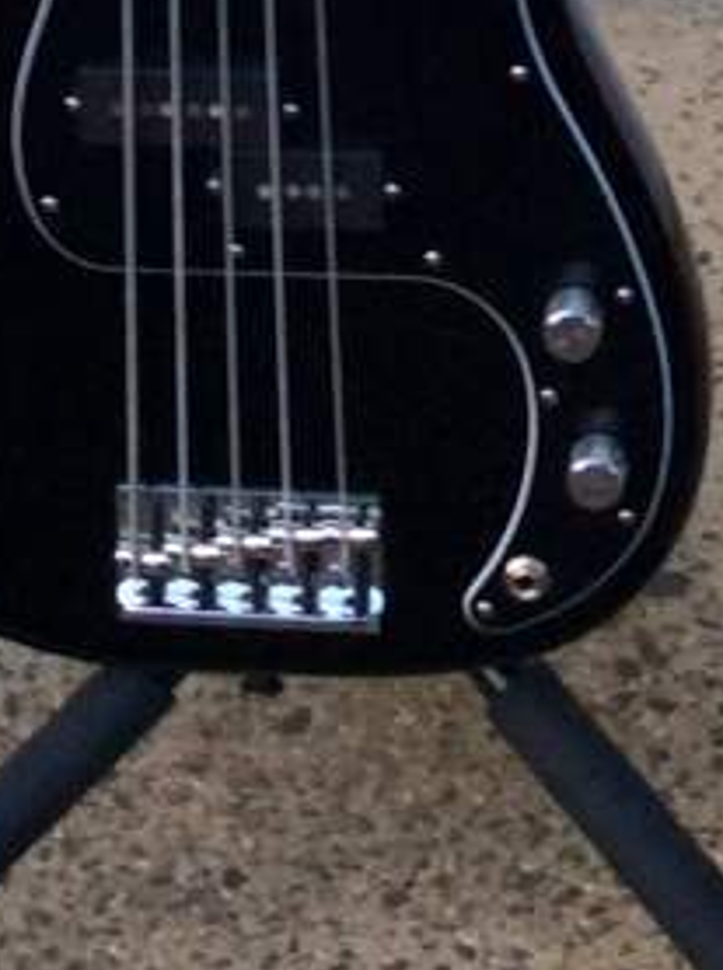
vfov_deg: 11.7
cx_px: 520
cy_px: -893
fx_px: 4309
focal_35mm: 154
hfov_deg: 9.6
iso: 32
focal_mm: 3.3
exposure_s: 1/24
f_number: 2.4
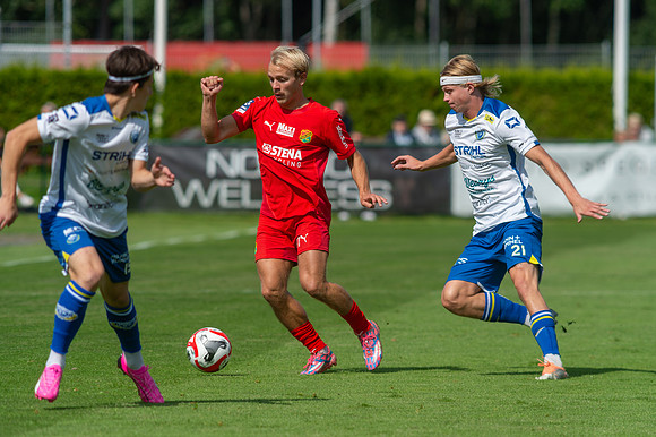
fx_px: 8098
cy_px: 218
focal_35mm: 445
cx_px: 328
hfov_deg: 4.6
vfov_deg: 3.1
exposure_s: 1/1000
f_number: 5
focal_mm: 420
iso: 100
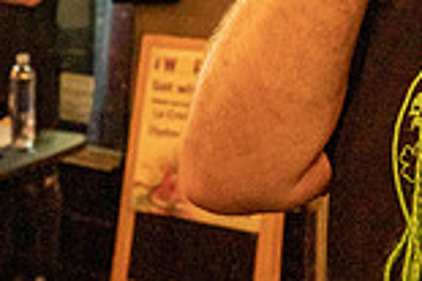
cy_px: -164
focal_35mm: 64
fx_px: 749
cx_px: 375
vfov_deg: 18.3
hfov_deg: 30.2
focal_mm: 14
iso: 3200
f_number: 2.8
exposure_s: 1/160
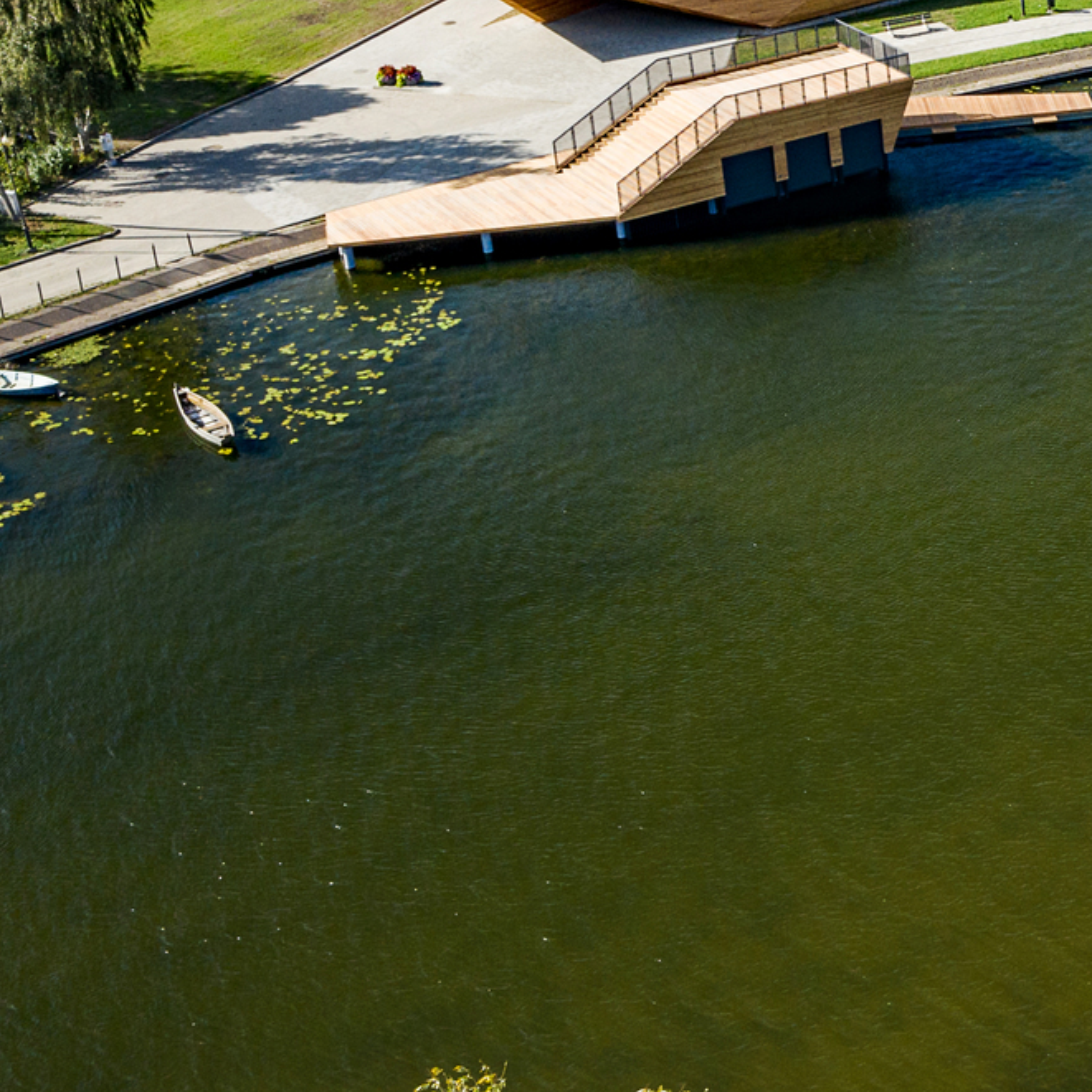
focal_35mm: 72
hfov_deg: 21.8
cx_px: 1384
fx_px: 2570
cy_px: 334
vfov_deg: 23.8
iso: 100
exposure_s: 1/30
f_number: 5.6
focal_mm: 10.26
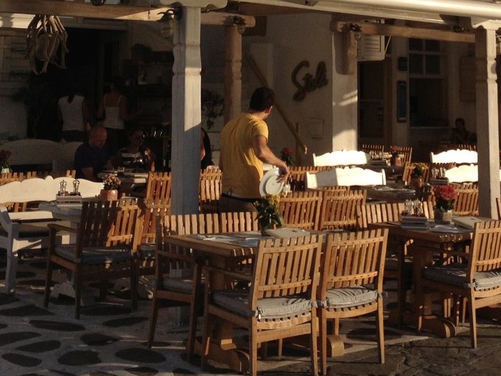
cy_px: -24
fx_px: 1158
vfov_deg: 17.9
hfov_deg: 24.3
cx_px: 344
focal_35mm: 80
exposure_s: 1/2762
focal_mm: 4.28
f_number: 2.4
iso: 50
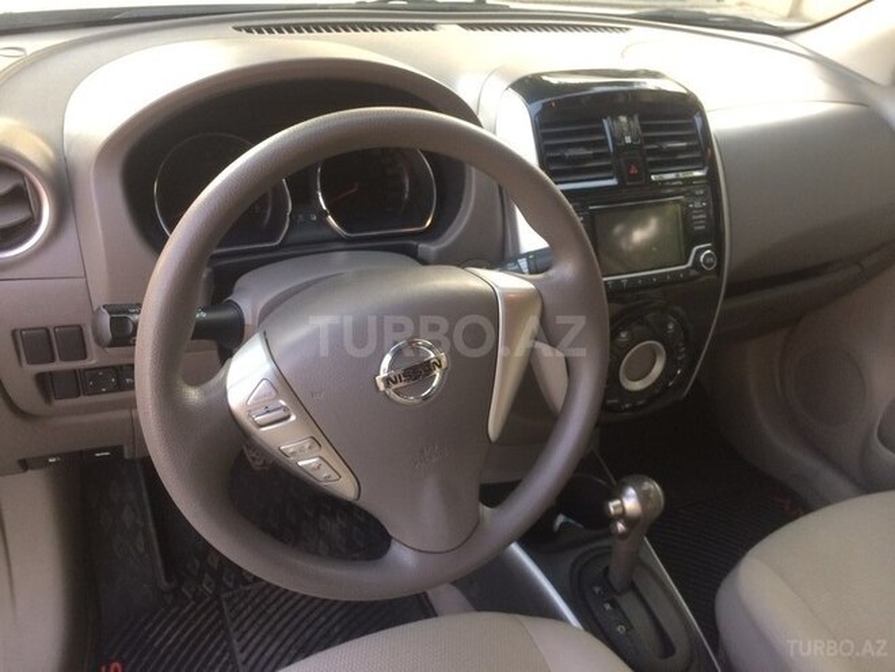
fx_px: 750
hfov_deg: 61.7
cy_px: 336
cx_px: 448
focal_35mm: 29
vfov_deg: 48.2
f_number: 2.2
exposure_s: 1/33
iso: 50
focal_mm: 4.15
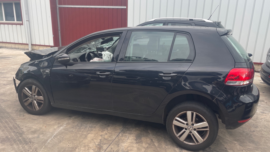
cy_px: 86
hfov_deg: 66.1
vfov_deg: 40.1
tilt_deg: -14.9
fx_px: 208
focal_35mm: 29
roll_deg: -1.8
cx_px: 136
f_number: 1.6
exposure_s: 1/373
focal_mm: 4.2
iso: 32
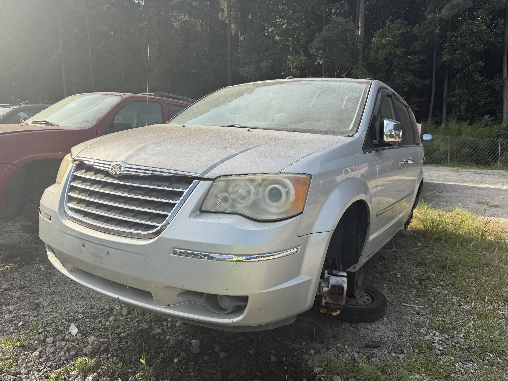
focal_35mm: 24
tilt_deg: -6.6
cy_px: 190
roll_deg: +2.0
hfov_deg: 71.6
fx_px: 352
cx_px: 254
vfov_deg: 56.8
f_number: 1.78
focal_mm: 6.76
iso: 80
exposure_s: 1/3279
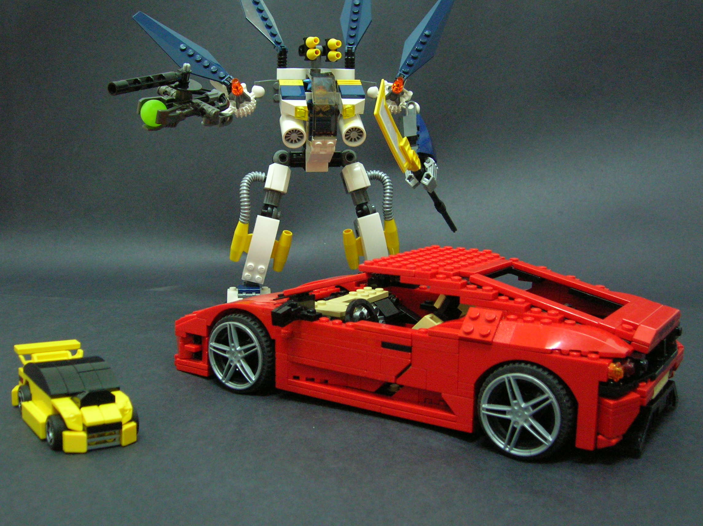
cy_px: 263
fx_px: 771
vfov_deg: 37.7
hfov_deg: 49.0
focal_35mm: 38
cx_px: 352
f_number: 3
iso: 193
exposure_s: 1/3.4
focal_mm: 6.4
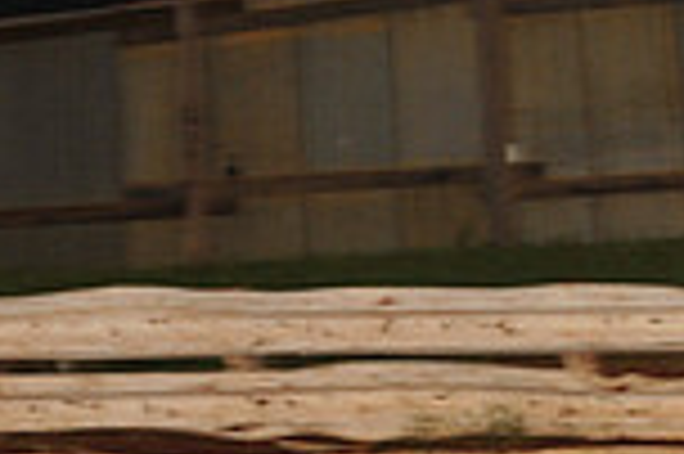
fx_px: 7231
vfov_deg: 3.6
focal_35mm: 381
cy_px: 611
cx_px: 783
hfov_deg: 5.4
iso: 800
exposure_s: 1/320
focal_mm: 100
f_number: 6.3
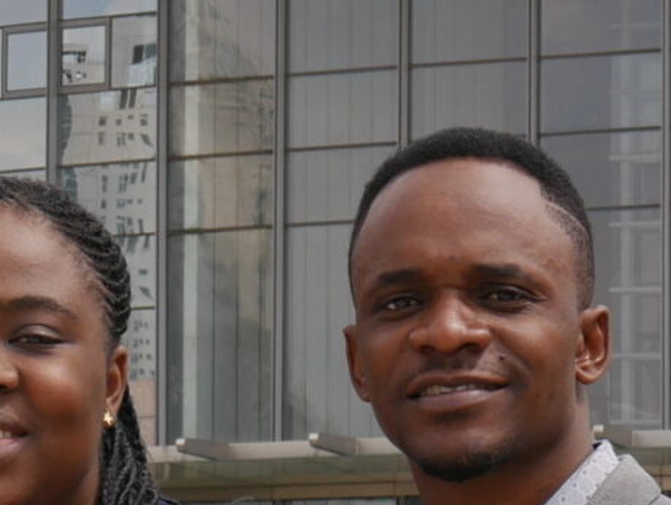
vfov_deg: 5.4
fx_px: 5394
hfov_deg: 7.0
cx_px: -397
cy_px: 385
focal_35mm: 278
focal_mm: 25
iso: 200
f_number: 8
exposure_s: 1/200
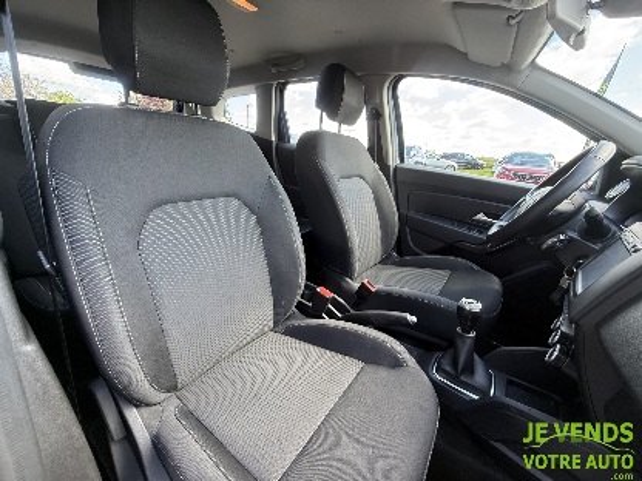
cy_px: 240
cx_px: 321
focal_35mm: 14
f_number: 2.2
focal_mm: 2.22
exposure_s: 1/99
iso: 200
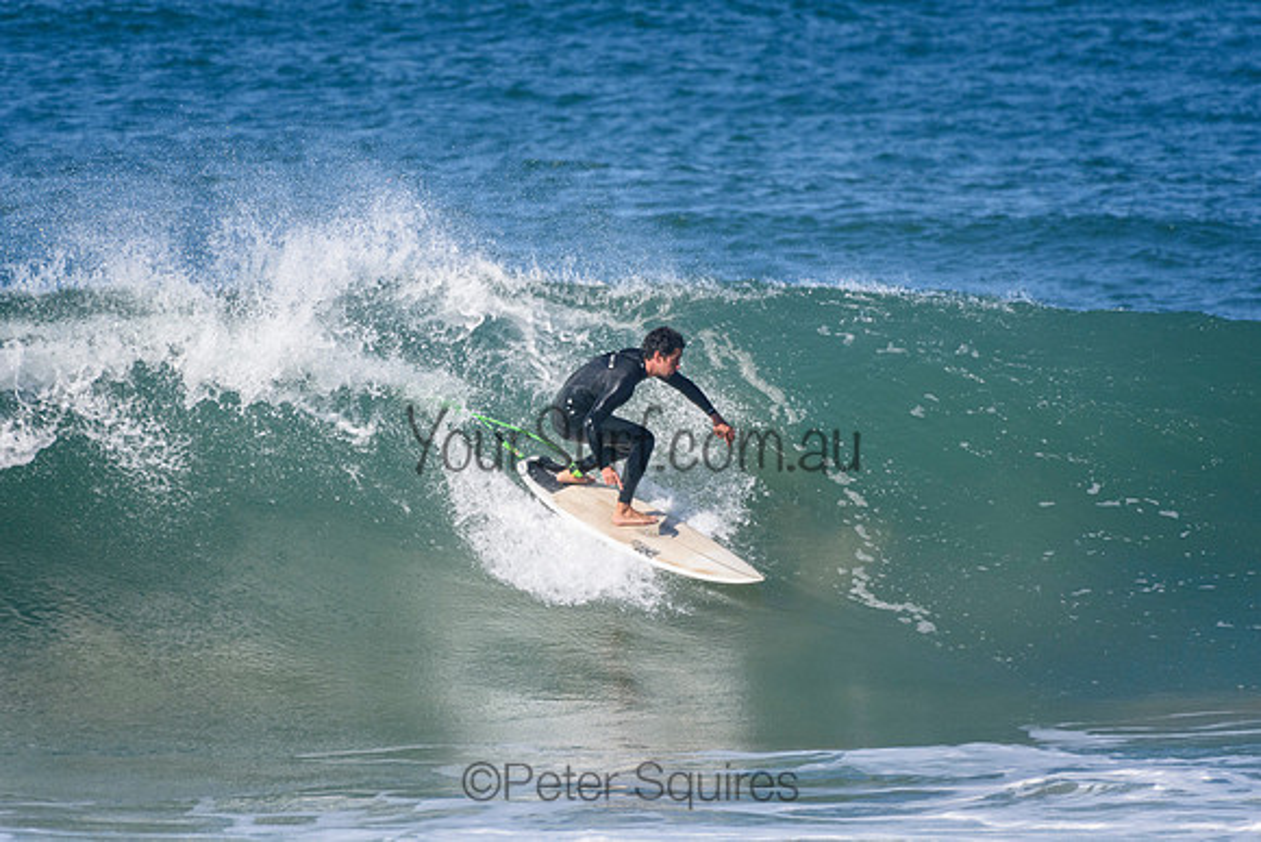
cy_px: 421
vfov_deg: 1.8
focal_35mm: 750
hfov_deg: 2.7
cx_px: 630
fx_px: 26279
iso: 720
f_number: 5.6
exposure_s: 1/4000
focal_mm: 500
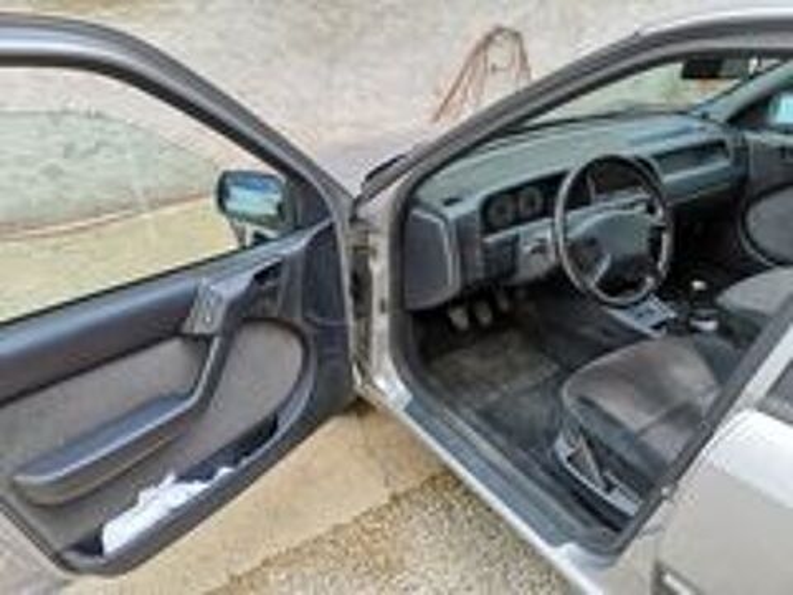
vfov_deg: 51.4
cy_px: 298
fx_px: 619
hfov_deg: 65.3
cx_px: 396
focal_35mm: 27
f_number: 1.8
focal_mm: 5.58
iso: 50
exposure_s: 1/149
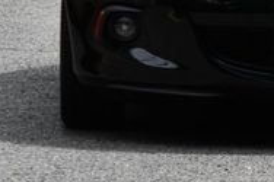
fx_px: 3893
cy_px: -109
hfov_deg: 4.0
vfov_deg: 2.7
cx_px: 300
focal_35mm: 512
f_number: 8
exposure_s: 1/250
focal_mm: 100
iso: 125
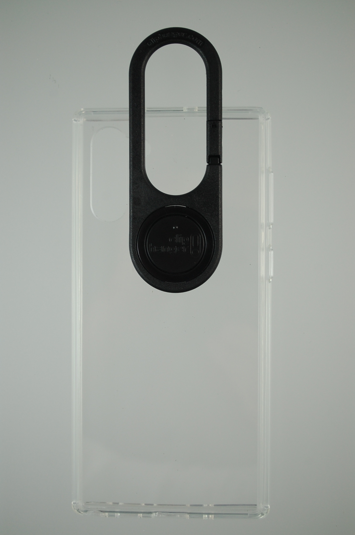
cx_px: 178
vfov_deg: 35.1
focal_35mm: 57
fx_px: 846
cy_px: 268
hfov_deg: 23.7
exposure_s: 1/60
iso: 400
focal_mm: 38
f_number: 5.3
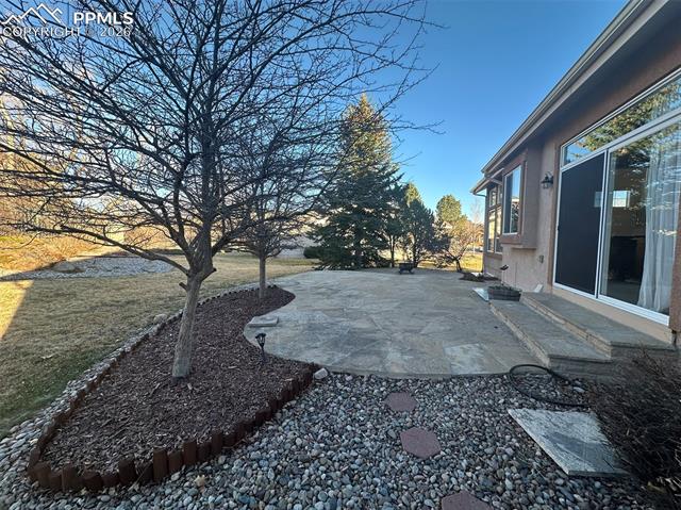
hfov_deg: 102.1
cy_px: 255
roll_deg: -1.0
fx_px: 275
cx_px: 340
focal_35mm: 14
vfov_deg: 85.6
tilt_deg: -3.4
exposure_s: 1/213
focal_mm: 2.22
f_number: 2.2
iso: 40
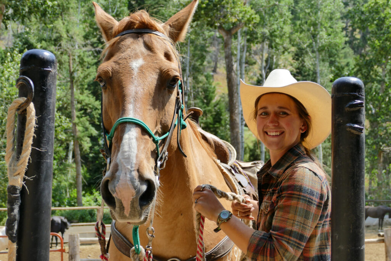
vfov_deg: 22.6
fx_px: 652
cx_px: 196
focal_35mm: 60
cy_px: 130
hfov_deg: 33.4
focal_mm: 21.81
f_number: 3.5
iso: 500
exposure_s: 1/800
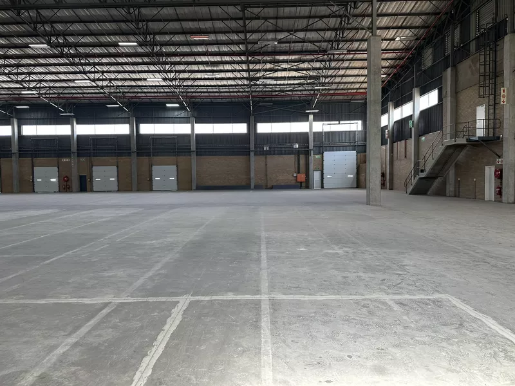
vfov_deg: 56.8
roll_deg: -0.4
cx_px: 258
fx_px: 357
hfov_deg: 71.6
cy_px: 193
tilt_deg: -1.6
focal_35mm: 24
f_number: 1.78
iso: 100
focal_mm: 6.86
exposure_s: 1/121
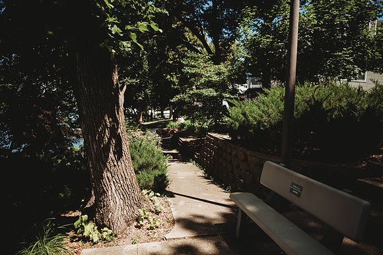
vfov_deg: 53.2
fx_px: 255
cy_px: 128
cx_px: 192
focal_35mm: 24
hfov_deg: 73.7
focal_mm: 24
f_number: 2.2
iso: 100
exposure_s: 1/1250
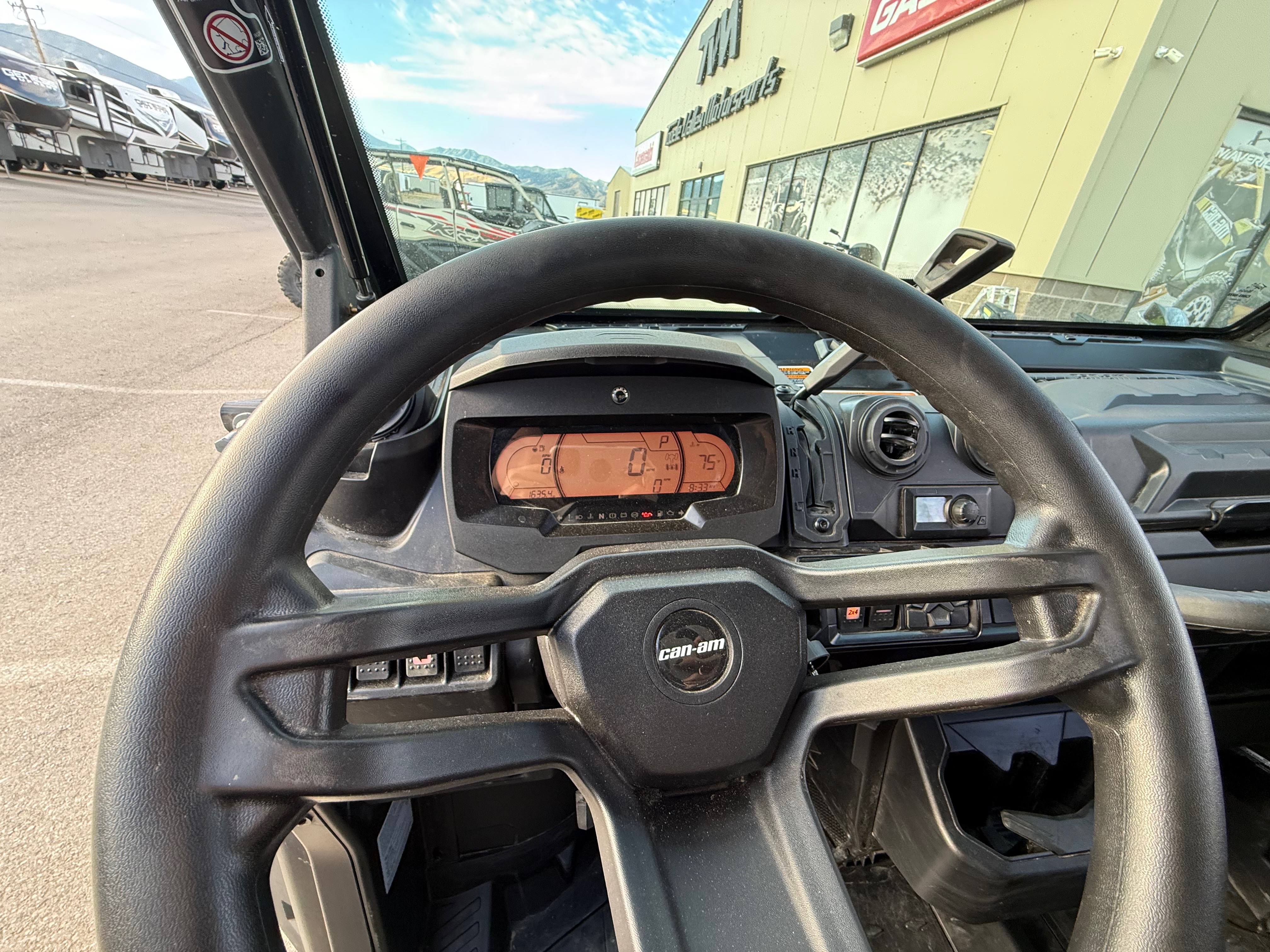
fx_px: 514
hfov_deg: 102.1
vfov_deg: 85.7
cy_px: 476
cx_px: 635
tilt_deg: -25.1
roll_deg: -8.1
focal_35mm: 14
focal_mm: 2.22
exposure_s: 1/100
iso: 160
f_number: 2.2
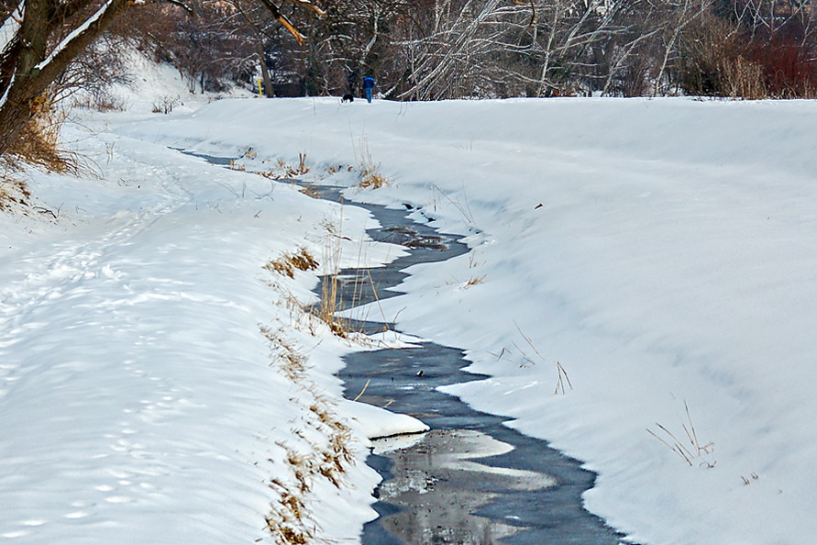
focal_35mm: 172
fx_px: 3896
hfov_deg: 12.0
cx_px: 315
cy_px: 284
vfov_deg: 8.0
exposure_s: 1/350
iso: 200
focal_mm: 85
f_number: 8
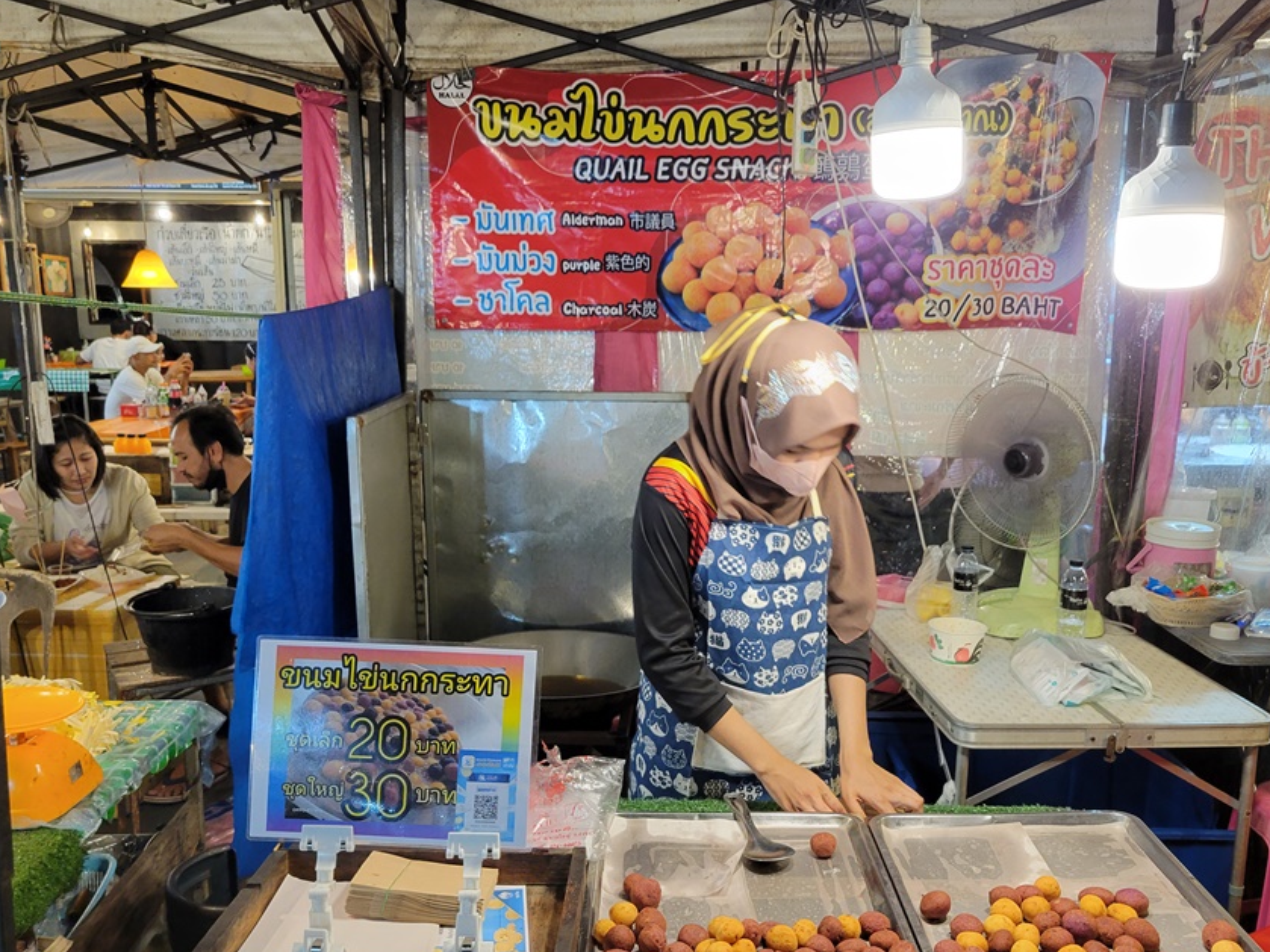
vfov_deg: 45.3
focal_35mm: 31
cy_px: 539
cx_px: 666
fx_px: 1137
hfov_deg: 58.3
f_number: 1.8
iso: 250
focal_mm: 5.4
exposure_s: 1/50
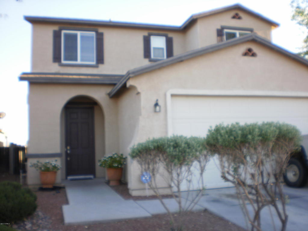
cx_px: 154
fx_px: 338
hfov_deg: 49.0
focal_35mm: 38
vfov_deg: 37.7
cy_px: 116
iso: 100
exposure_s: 1/125
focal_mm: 6.3
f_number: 3.1
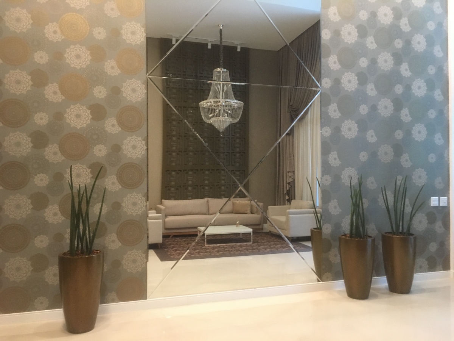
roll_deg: -0.4
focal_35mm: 29
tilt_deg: +0.9
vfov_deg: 48.2
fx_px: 380
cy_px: 170
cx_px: 227
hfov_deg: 61.7
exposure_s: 1/24
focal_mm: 4.15
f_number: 2.2
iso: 200
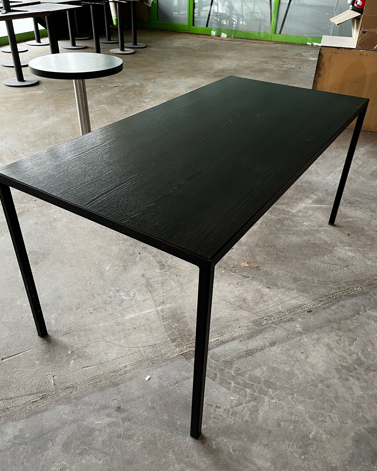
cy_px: 229
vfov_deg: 62.2
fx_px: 391
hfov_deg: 51.5
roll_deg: -0.6
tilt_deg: -34.8
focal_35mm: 28
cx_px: 185
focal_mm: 5.1
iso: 250
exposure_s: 1/50
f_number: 1.6
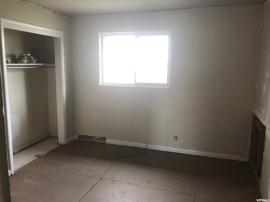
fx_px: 218
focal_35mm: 28
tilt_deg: -8.8
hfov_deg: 63.4
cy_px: 101
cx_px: 135
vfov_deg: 49.7
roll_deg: -0.4
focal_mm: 3.99
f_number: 1.8
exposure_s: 1/30
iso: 40
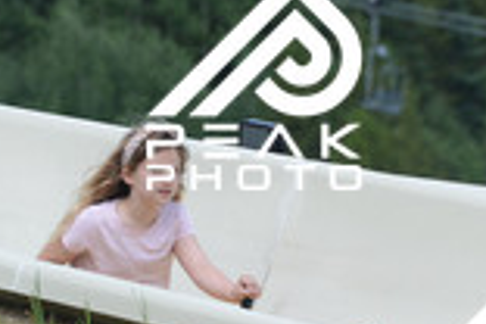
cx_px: 474
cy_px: 382
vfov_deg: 2.7
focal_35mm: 501
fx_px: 6763
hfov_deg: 4.1
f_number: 6.3
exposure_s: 1/640
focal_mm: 195
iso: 450
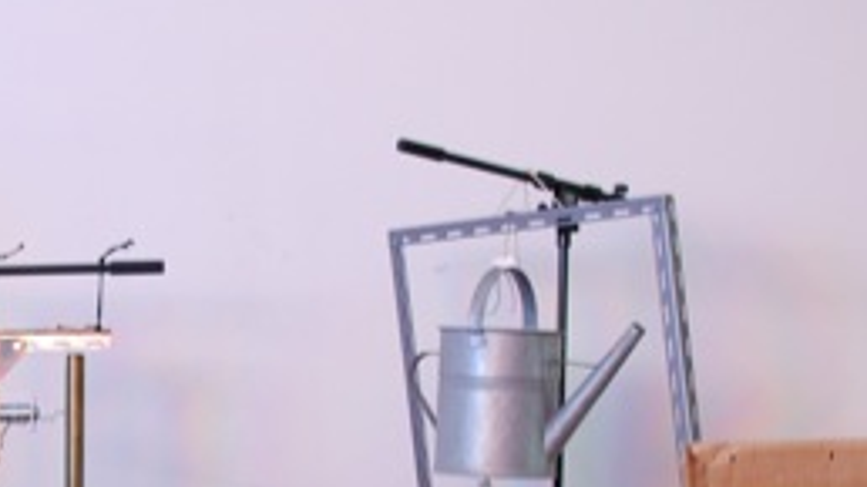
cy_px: 586
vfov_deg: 8.8
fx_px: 3133
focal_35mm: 136
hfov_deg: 15.5
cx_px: 40
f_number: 3.2
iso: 400
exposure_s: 1/40
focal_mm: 35
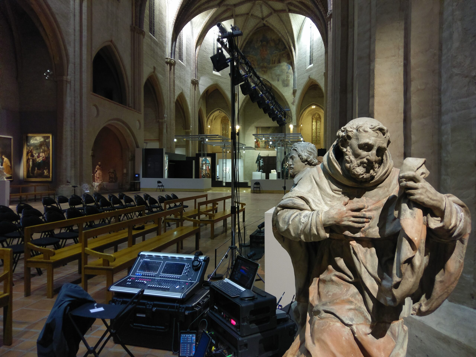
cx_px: 238
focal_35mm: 26
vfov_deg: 53.1
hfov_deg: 67.3
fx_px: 358
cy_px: 178
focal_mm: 4.58
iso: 640
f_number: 1.8
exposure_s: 1/14
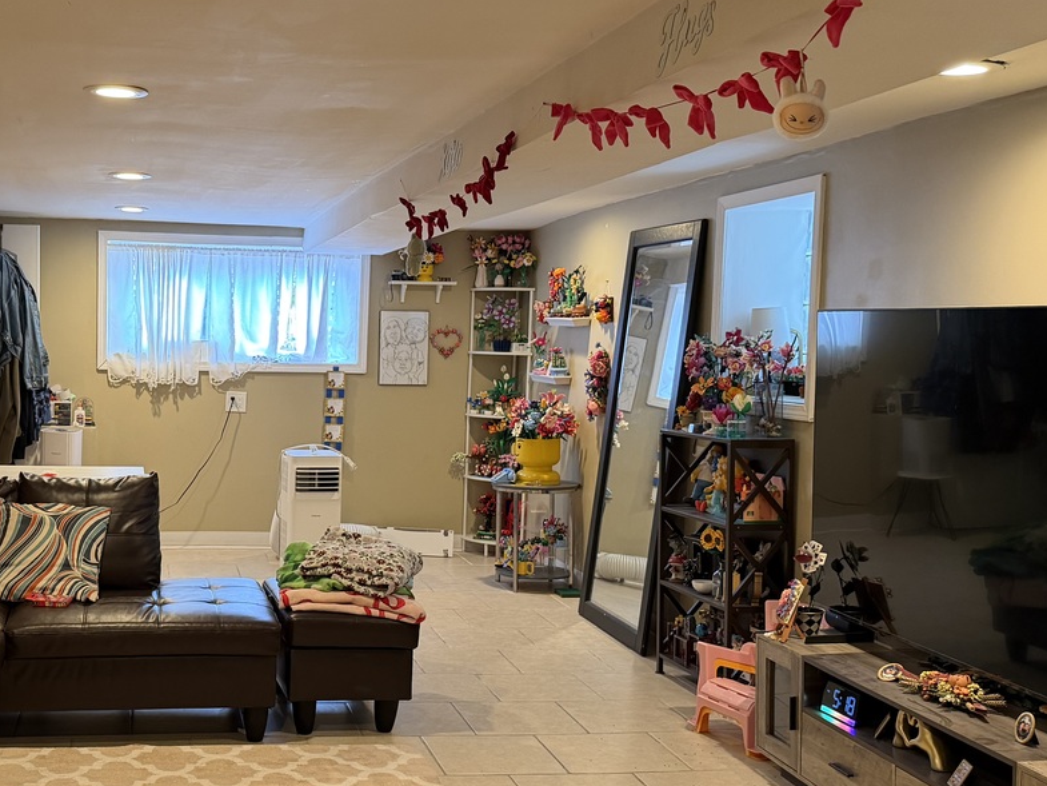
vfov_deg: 32.9
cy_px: 431
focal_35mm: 44
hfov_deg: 41.5
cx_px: 243
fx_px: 1331
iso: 250
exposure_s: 1/60
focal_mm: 6.76
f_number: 1.78
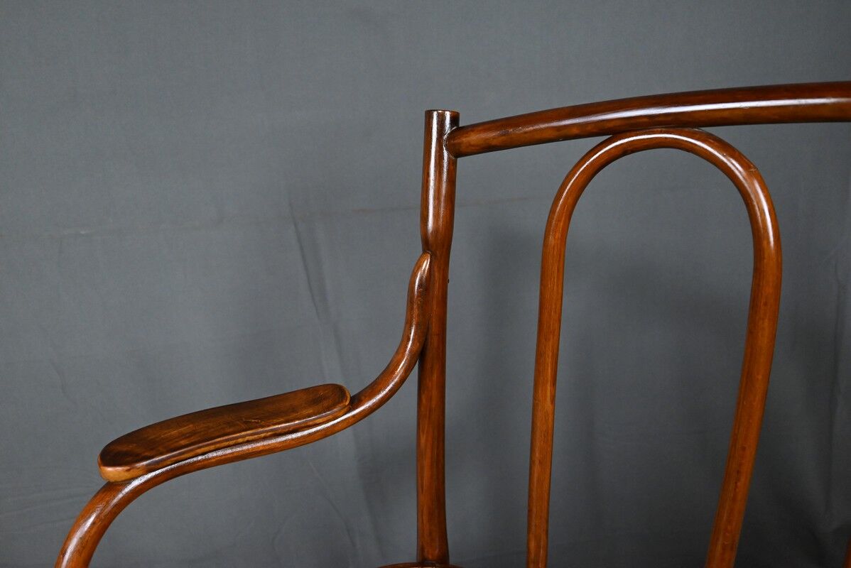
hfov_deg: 58.7
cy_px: 284
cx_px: 426
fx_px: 757
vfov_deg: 41.2
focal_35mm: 32
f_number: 5.6
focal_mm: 32
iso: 5000
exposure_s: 1/125
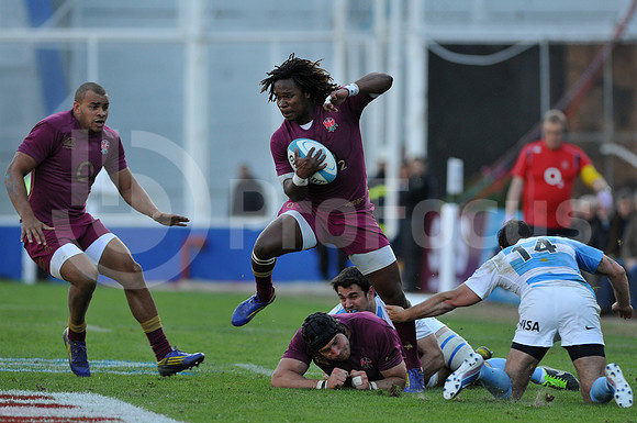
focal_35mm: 450
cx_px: 318
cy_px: 212
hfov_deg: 4.6
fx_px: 7951
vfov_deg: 3.0
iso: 500
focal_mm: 300
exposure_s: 1/640
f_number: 2.8
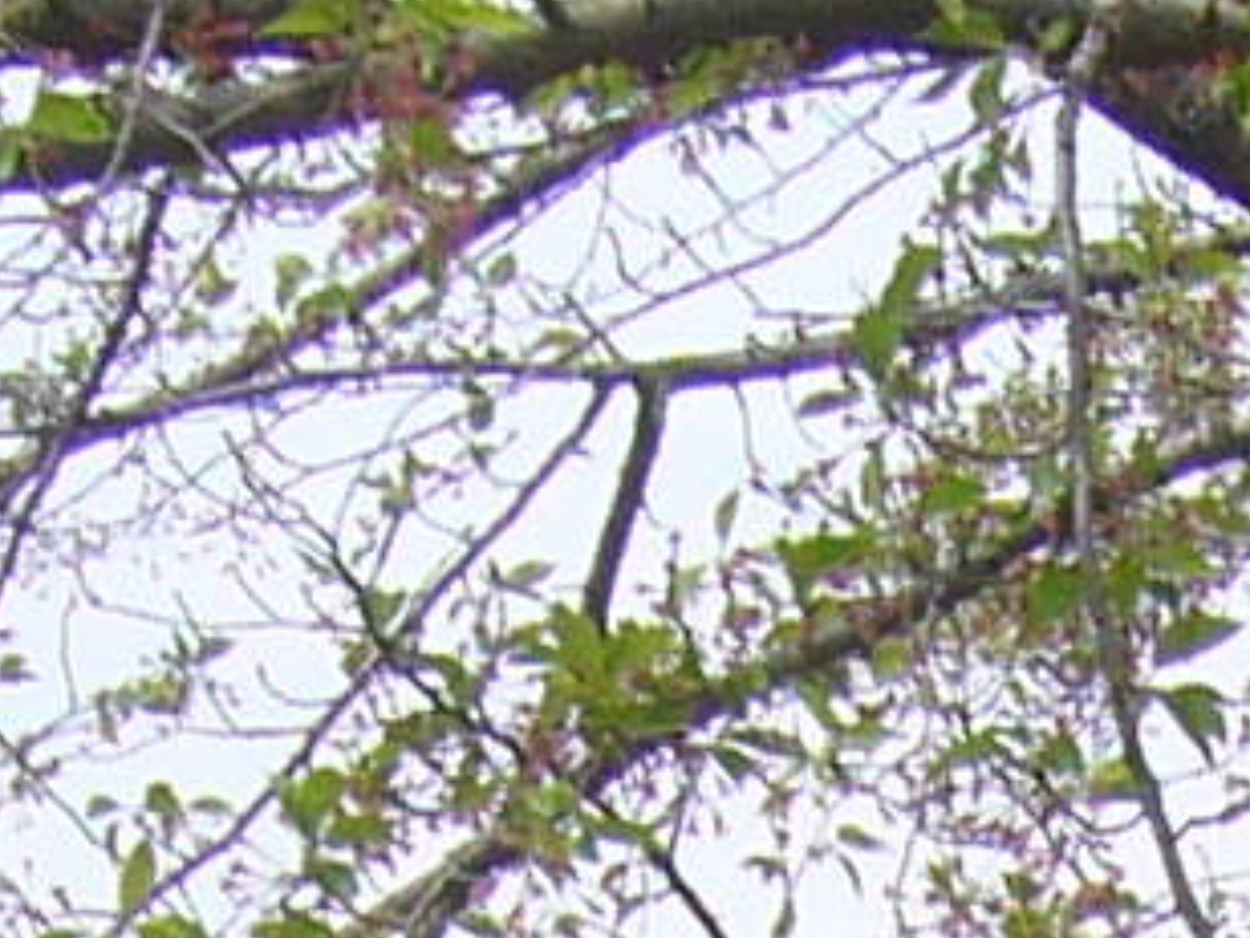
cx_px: 2163
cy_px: 2761
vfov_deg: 5.4
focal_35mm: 262
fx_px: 9461
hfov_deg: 7.4
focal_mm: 5.8
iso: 100
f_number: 5.6
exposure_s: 1/250
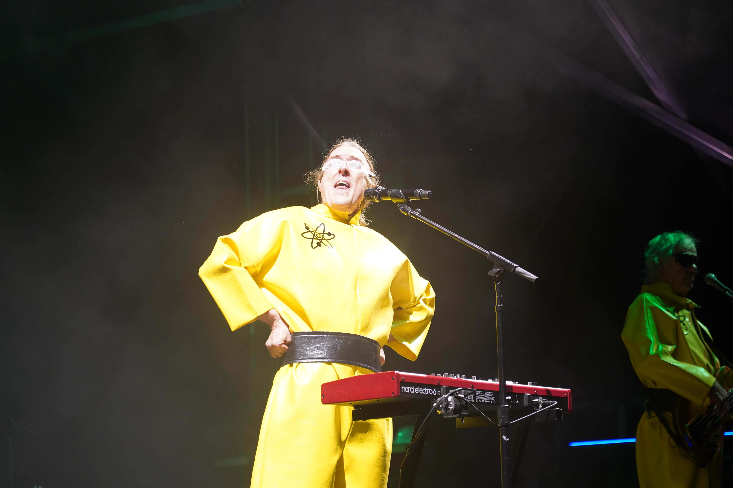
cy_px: 244
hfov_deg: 19.5
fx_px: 2138
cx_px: 366
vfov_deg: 13.0
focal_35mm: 105
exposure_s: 1/160
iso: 1250
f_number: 4
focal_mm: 105
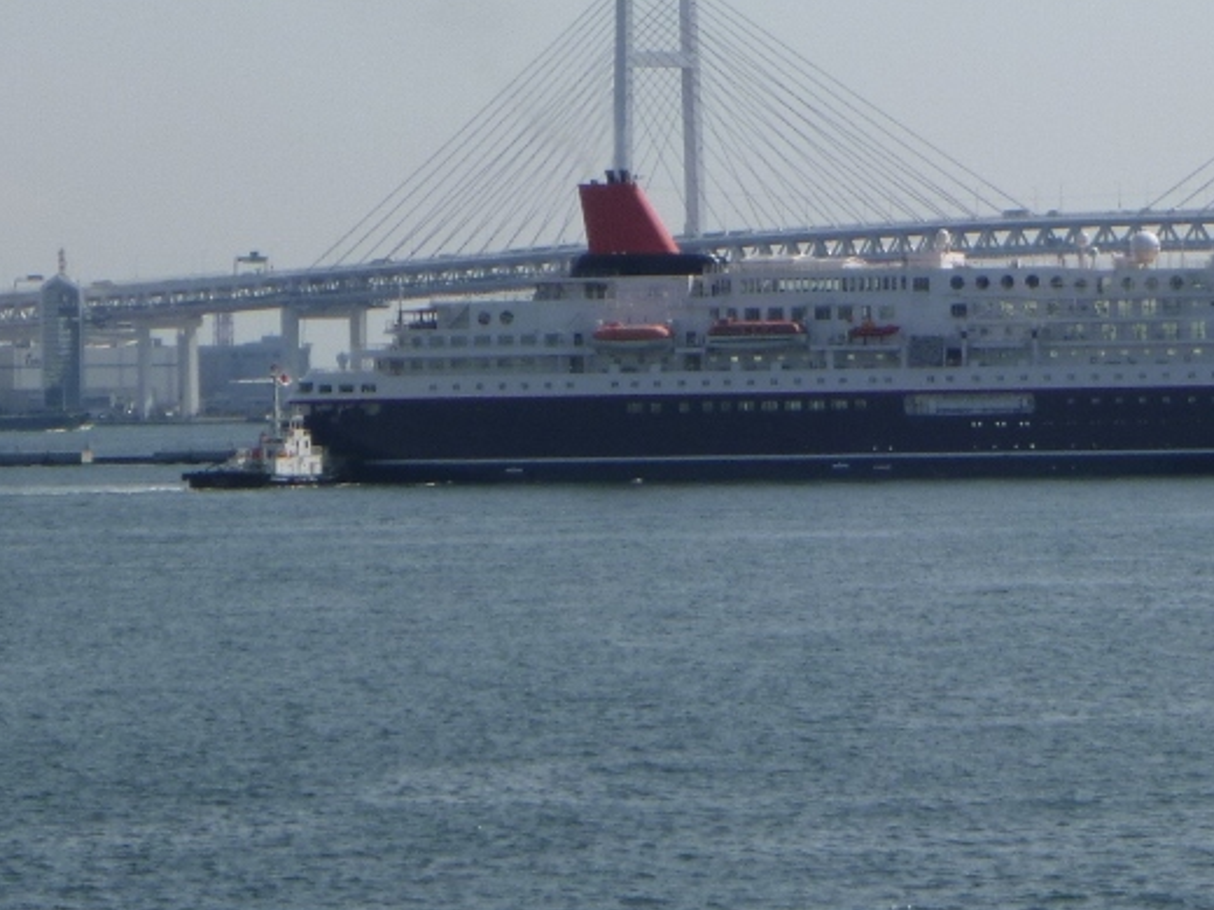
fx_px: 6418
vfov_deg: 8.1
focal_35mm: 183
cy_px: 450
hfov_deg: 10.8
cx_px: 1037
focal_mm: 16.7
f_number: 5.7
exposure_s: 1/500
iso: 100
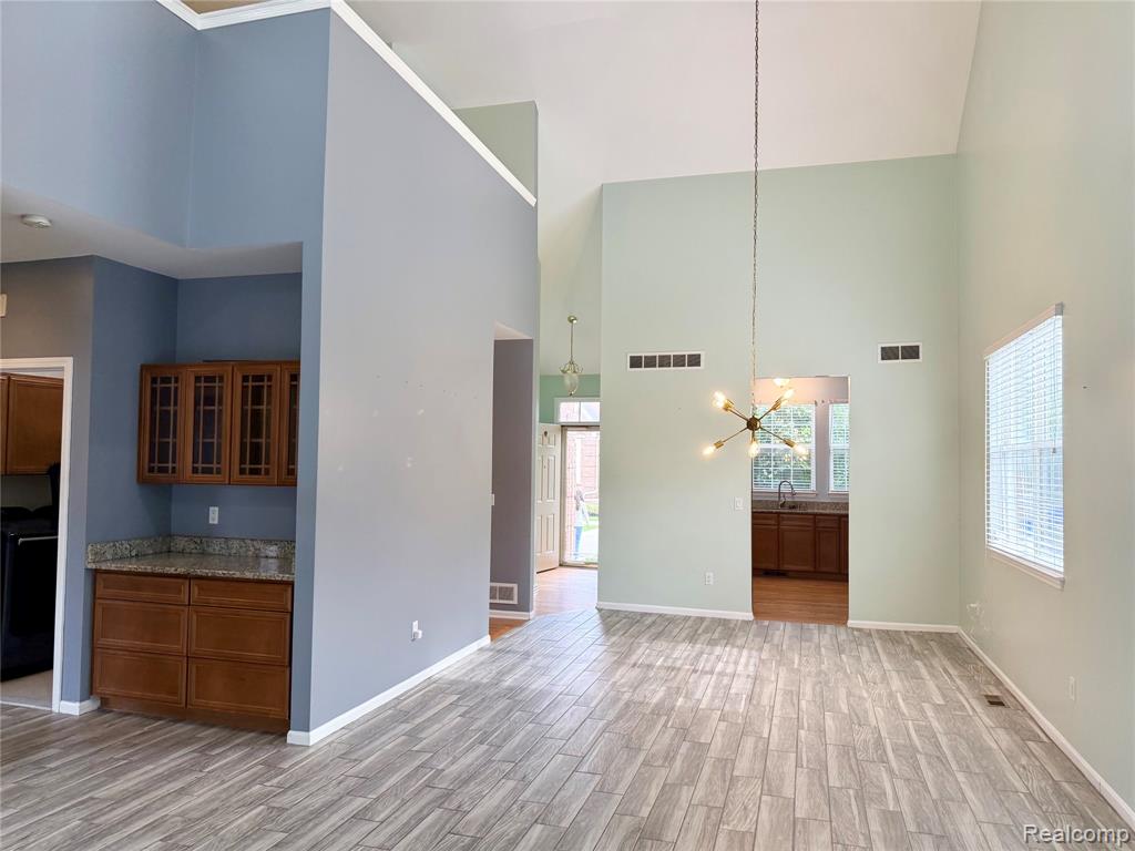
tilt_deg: +0.2
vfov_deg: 56.8
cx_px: 568
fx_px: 787
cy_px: 426
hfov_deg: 71.6
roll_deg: +0.3
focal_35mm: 24
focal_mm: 6.76
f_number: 1.78
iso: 125
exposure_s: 1/193
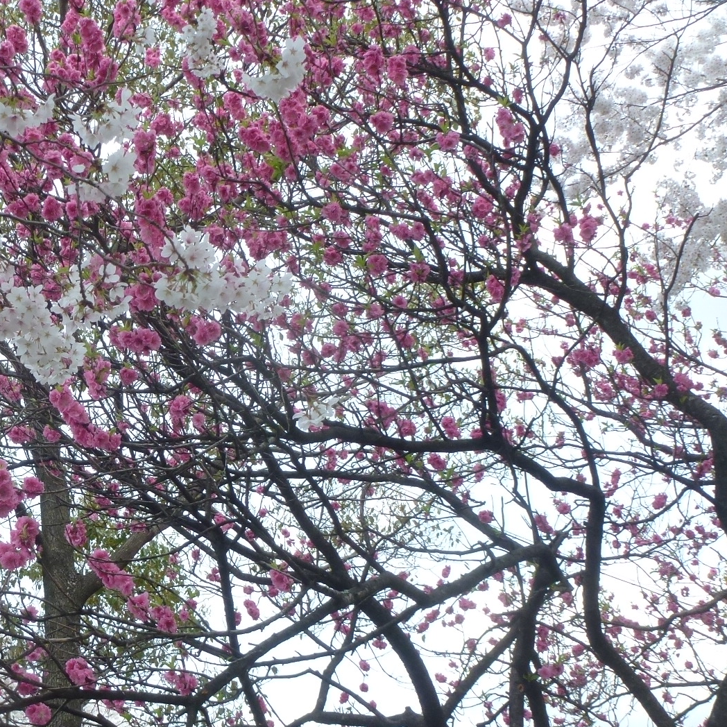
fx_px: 1354
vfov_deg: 30.0
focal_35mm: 57
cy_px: 411
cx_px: 37
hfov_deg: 28.6
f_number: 4
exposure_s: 1/320
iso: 100
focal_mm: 5.9
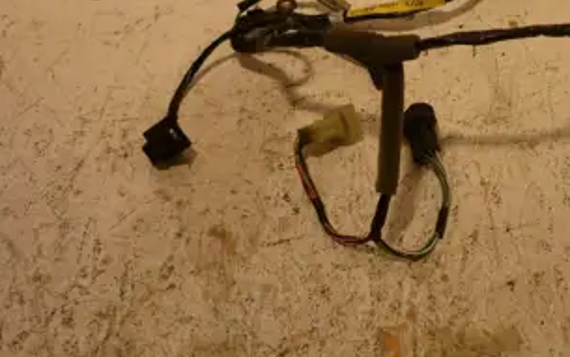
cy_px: 67
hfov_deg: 36.3
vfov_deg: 23.2
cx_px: 398
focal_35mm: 55
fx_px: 855
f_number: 2.8
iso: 80
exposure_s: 1/60
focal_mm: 5.5
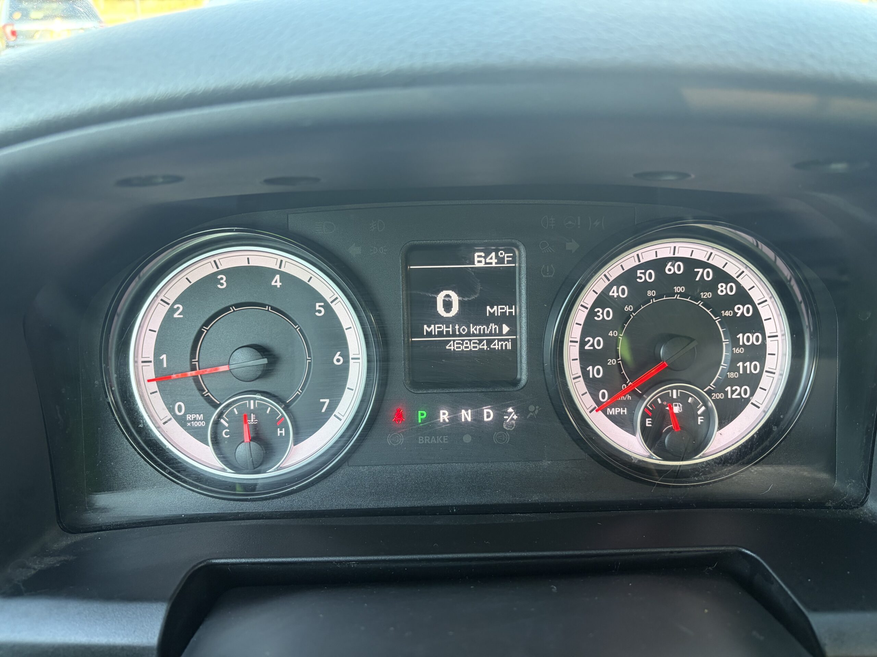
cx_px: 438
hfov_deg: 67.3
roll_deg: -0.1
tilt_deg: -24.1
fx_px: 659
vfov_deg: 53.1
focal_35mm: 26
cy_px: 328
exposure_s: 1/60
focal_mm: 5.96
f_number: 1.6
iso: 125
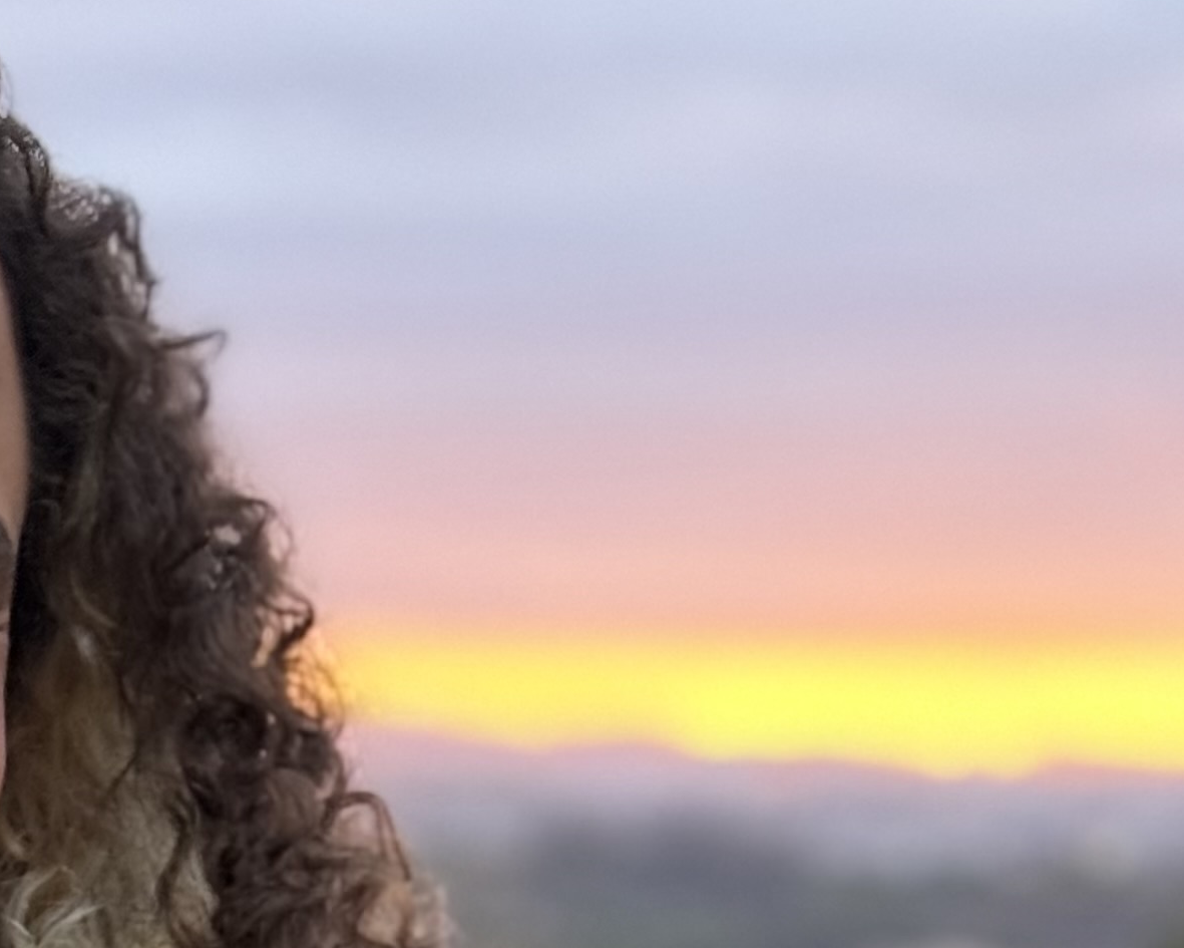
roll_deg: -0.8
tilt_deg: -9.1
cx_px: -302
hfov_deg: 11.8
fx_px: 5607
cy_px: 1726
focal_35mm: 160
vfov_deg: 9.2
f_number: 1.78
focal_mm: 6.76
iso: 320
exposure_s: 1/40
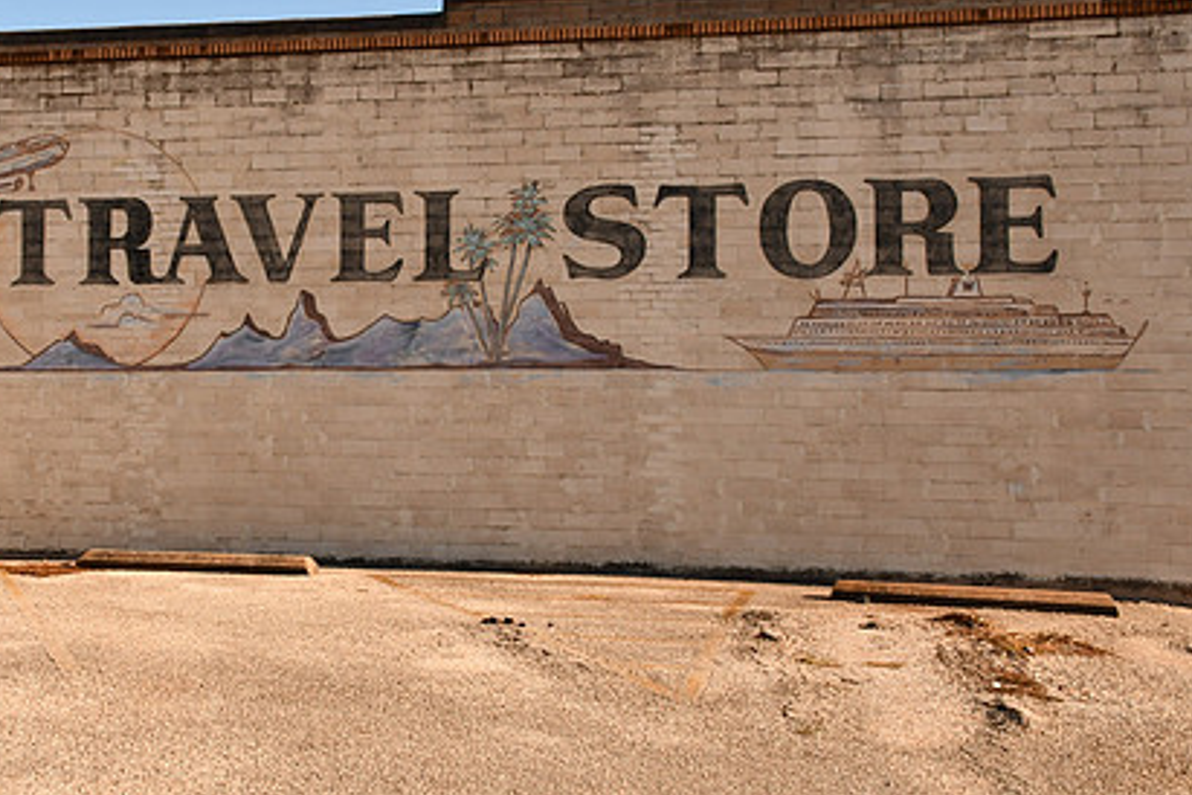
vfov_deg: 24.5
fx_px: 1821
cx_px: 450
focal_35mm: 55
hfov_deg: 36.0
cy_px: 274
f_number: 22
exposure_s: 1/160
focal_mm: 26
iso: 400
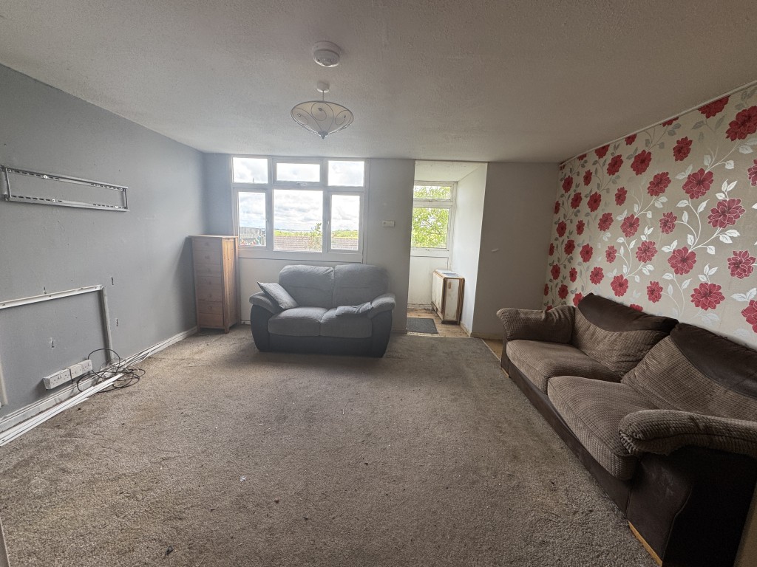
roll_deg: -1.7
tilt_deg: -9.0
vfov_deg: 85.7
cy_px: 284
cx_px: 378
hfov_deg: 102.1
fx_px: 306
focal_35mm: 14
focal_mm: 2.22
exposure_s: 1/99
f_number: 2.2
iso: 50
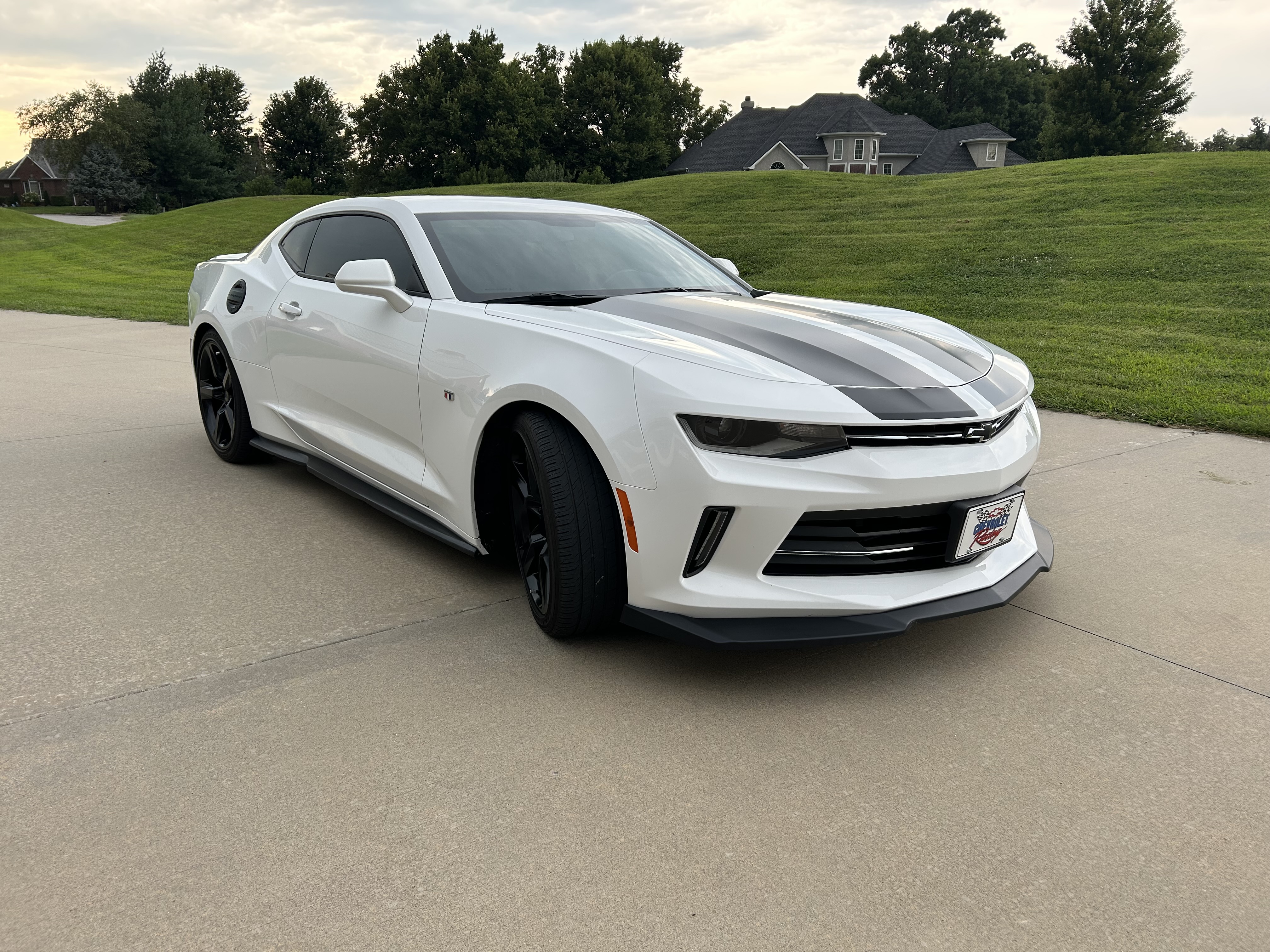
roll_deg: +0.3
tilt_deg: -16.5
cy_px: 476
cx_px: 635
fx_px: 954
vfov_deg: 53.1
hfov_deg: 67.3
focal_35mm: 26
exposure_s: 1/173
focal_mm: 5.7
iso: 40
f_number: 1.5
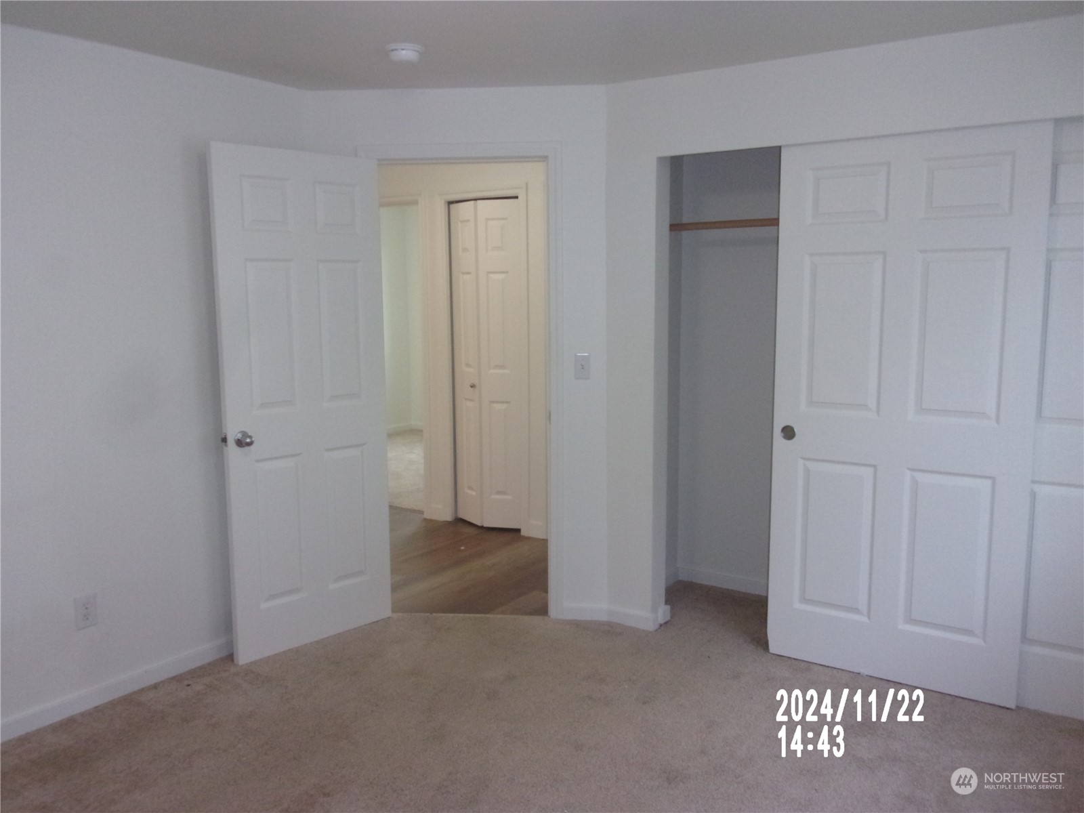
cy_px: 406
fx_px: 877
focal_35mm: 28
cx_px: 542
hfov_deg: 63.4
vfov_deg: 49.7
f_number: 3.9
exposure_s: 1/34
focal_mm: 5.1
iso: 320
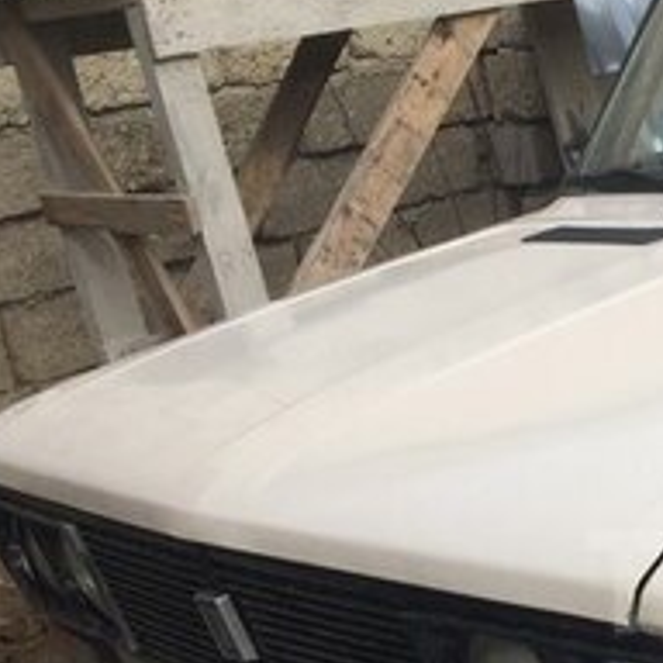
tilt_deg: -18.7
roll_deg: +6.0
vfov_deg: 19.4
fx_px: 1907
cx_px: 939
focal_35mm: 88
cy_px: 582
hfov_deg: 18.0
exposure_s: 1/1464
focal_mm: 4.15
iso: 32
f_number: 2.2
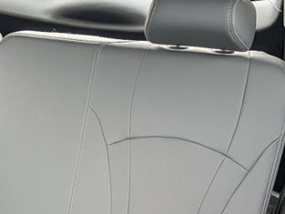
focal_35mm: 49
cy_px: 191
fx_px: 404
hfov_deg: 37.6
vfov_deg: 28.6
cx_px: 59
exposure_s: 1/42.9
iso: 77
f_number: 1.68
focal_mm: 6.9
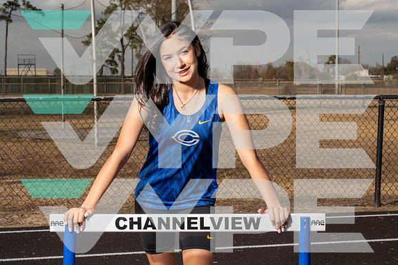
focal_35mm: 71
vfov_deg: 19.2
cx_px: 199
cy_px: 132
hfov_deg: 28.5
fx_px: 785
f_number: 11
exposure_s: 1/250
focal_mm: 70
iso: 160
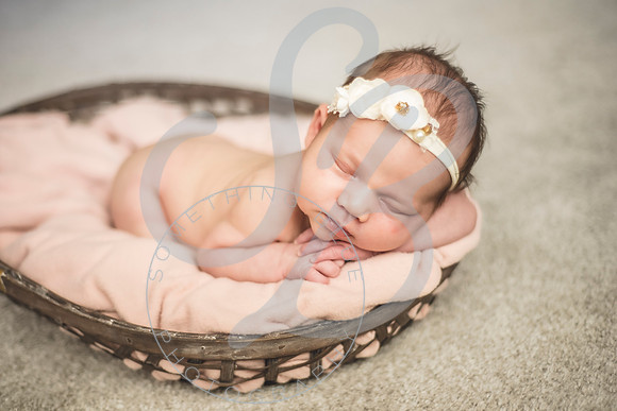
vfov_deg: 27.0
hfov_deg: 39.6
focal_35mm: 50
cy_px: 206
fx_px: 857
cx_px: 308
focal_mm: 50
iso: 1000
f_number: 1.8
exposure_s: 1/125
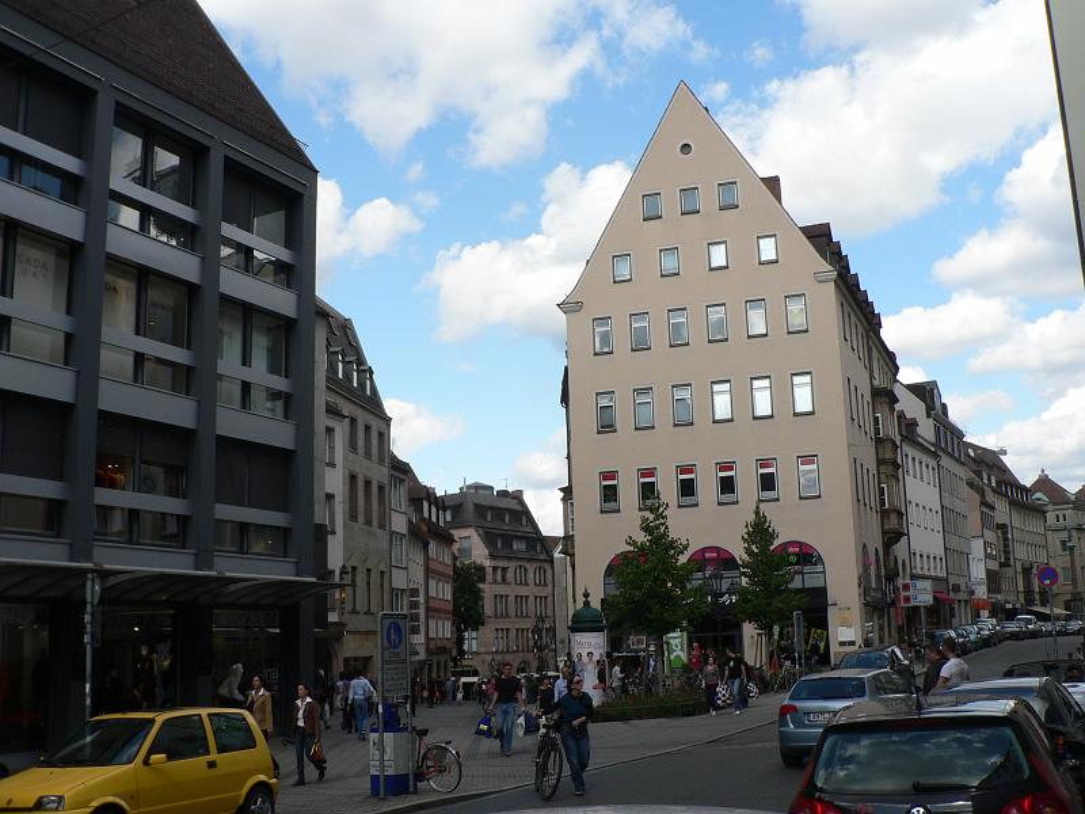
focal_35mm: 36
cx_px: 542
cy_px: 407
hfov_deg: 51.4
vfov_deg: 39.7
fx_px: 1128
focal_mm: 6
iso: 80
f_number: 5
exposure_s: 1/400
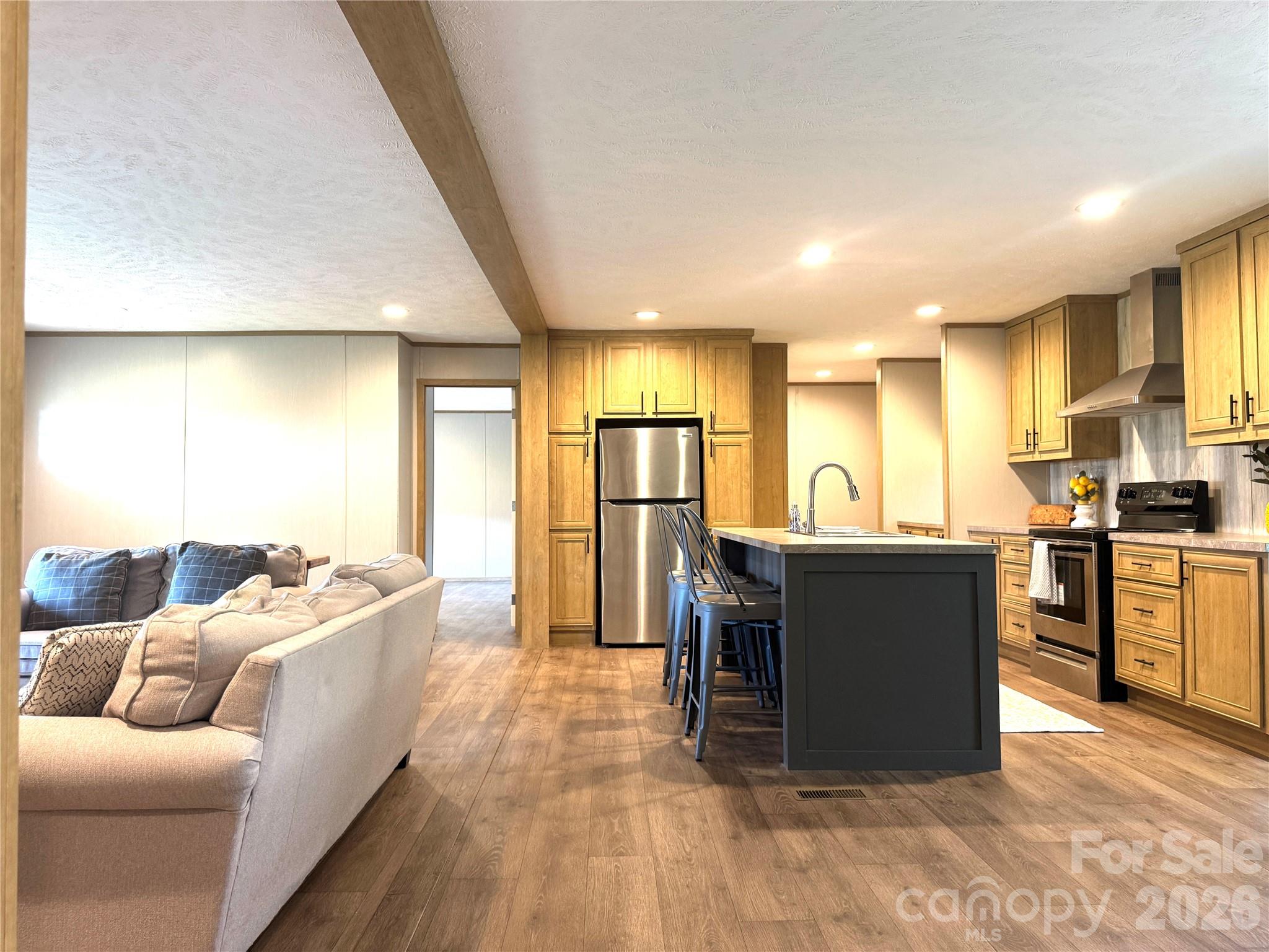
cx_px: 634
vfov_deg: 56.8
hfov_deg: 71.6
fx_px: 880
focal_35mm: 24
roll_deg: +0.9
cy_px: 476
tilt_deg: +1.9
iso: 250
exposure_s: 1/60
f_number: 1.78
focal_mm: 6.76
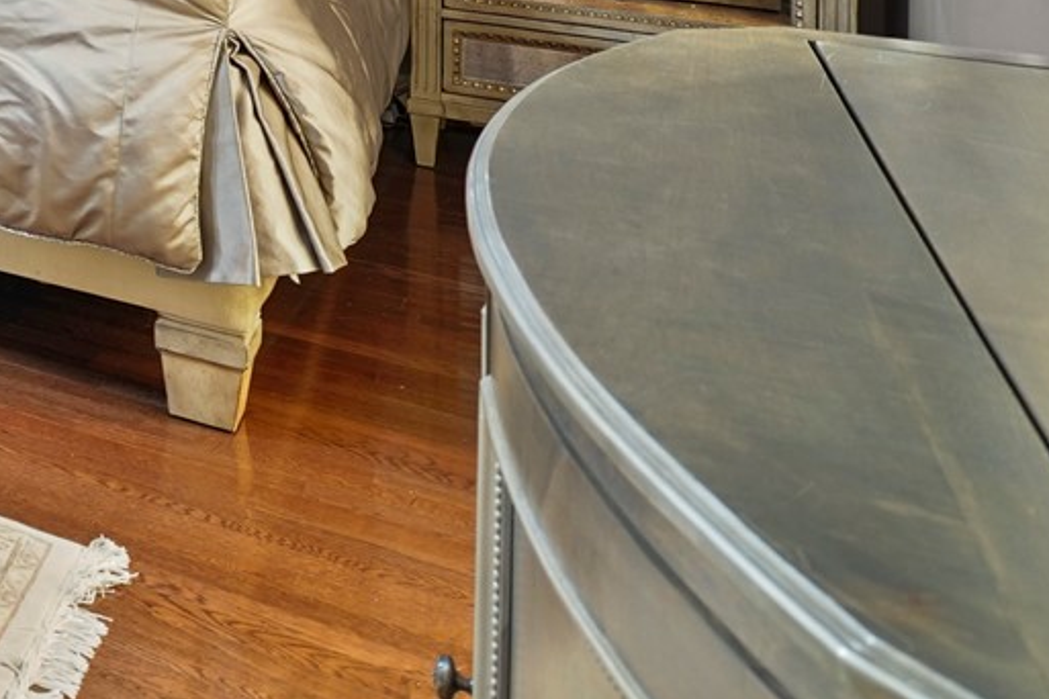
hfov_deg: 22.6
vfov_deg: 20.4
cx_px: -797
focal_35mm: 55
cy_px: -403
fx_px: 1603
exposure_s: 2
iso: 400
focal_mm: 13
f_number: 5.6
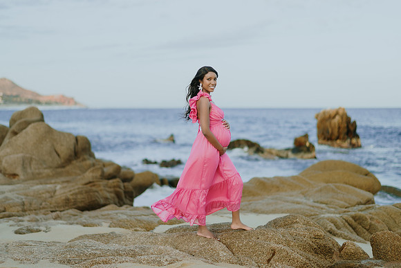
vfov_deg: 23.0
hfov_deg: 34.0
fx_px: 657
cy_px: 134
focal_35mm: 59
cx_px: 200
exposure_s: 1/1600
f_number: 1.4
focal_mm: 58
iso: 100
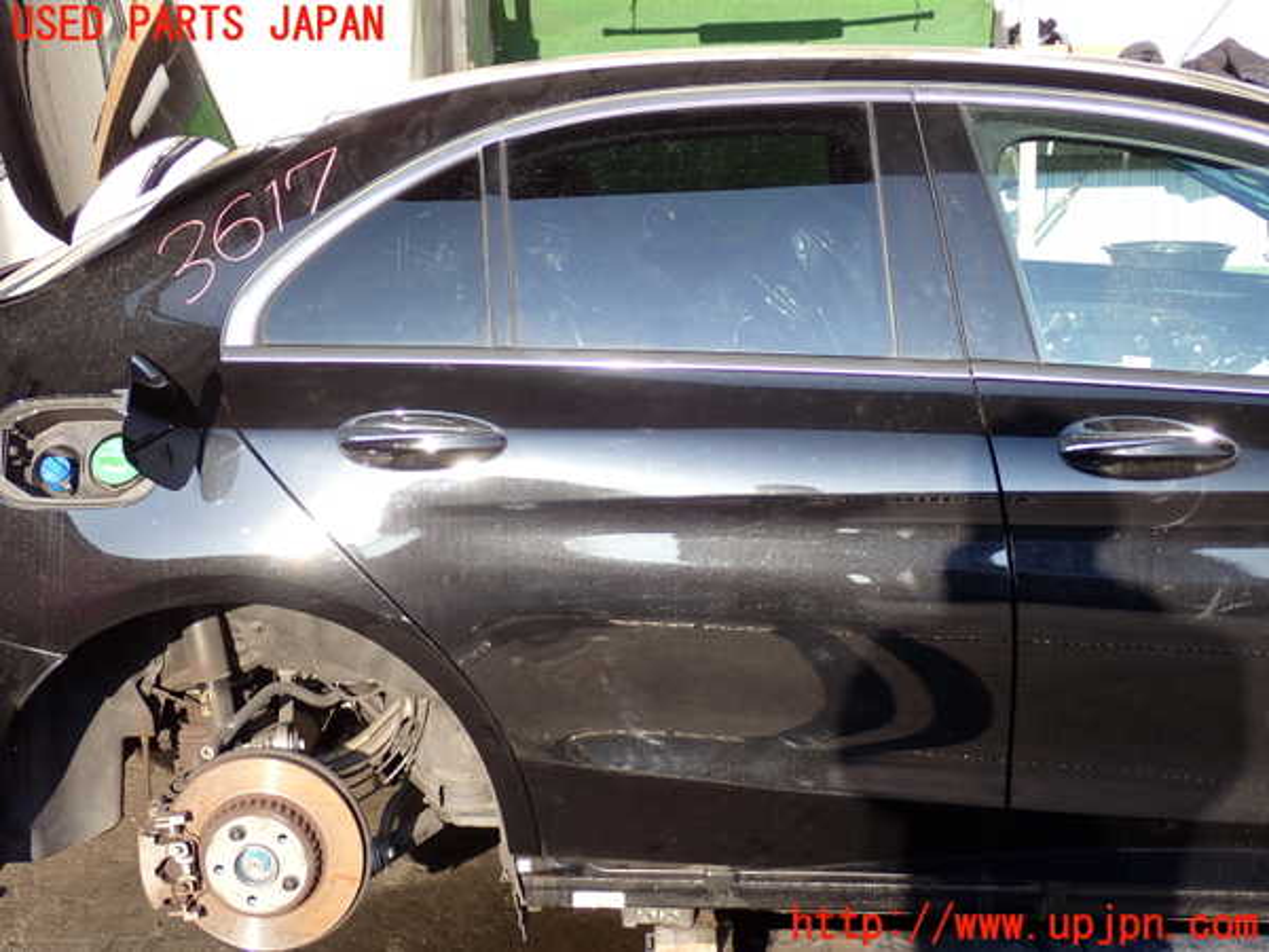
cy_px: 476
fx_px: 1980
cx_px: 634
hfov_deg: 35.5
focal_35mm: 54
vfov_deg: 27.0
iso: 100
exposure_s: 1/160
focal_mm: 9.65
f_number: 3.3
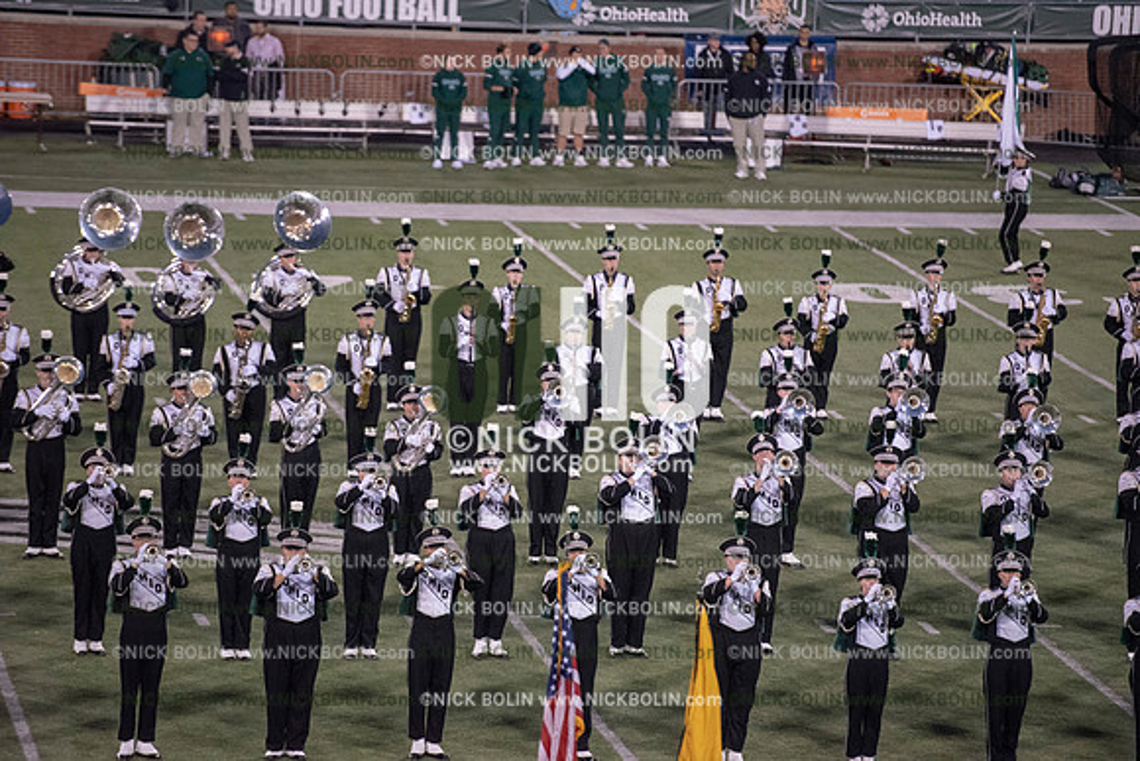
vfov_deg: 6.9
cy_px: 380
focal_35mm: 200
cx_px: 570
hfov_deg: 10.3
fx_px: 6335
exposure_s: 1/1250
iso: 5000
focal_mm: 200
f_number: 3.2
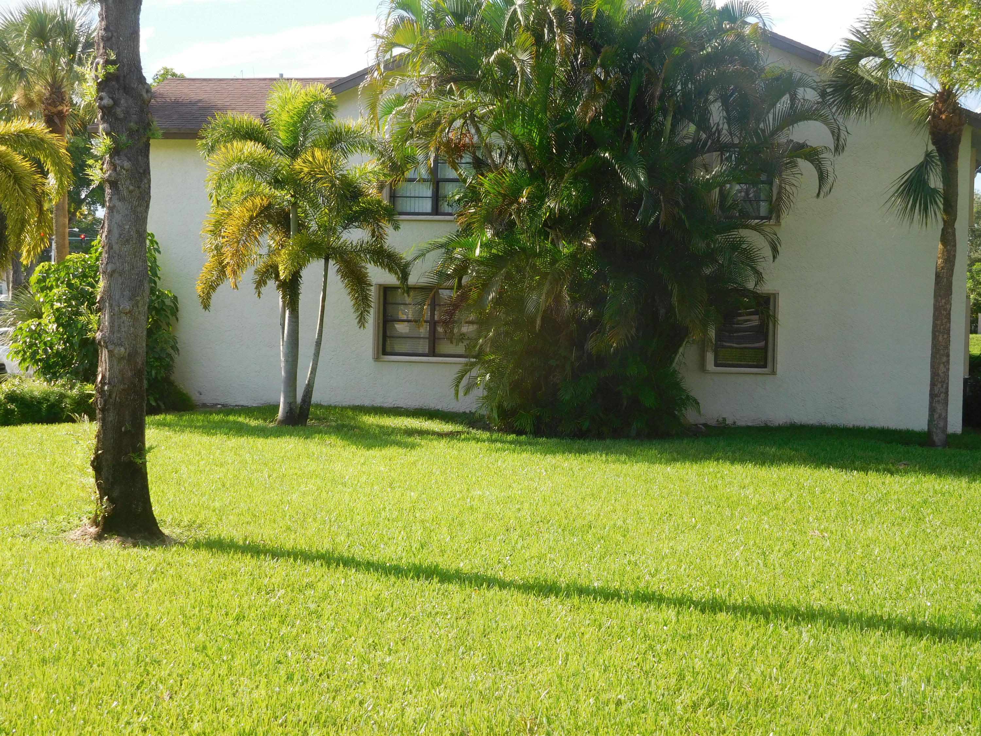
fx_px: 1417
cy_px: 368
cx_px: 490
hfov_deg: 38.2
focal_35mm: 50
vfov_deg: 29.1
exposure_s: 1/250
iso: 125
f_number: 4.1
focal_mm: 8.9
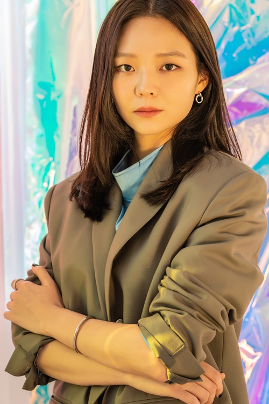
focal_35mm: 85
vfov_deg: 23.9
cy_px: 202
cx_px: 134
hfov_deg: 16.1
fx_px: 953
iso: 200
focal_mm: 85
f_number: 4.5
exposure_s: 1/200
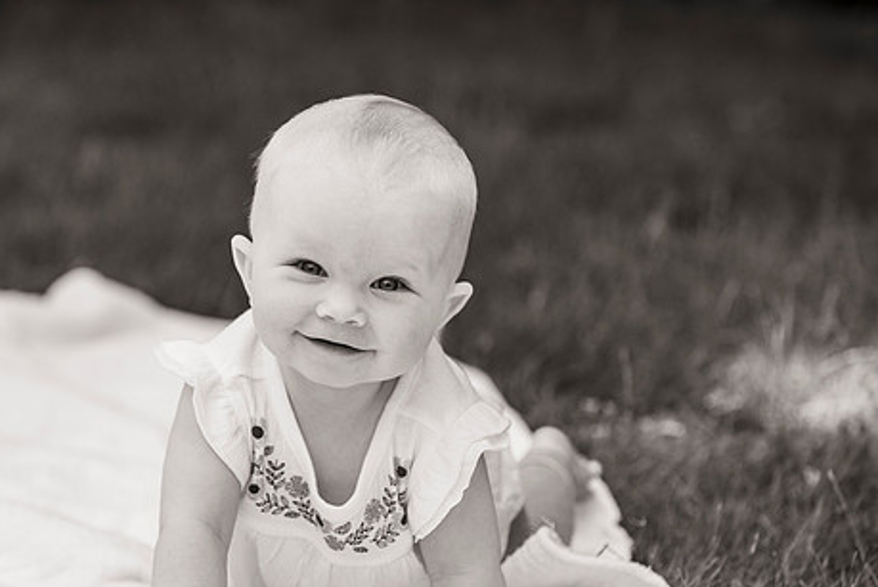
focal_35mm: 171
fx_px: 4174
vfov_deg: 8.0
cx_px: 345
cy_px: 333
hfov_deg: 12.0
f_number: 4
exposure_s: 1/400
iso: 160
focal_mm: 130
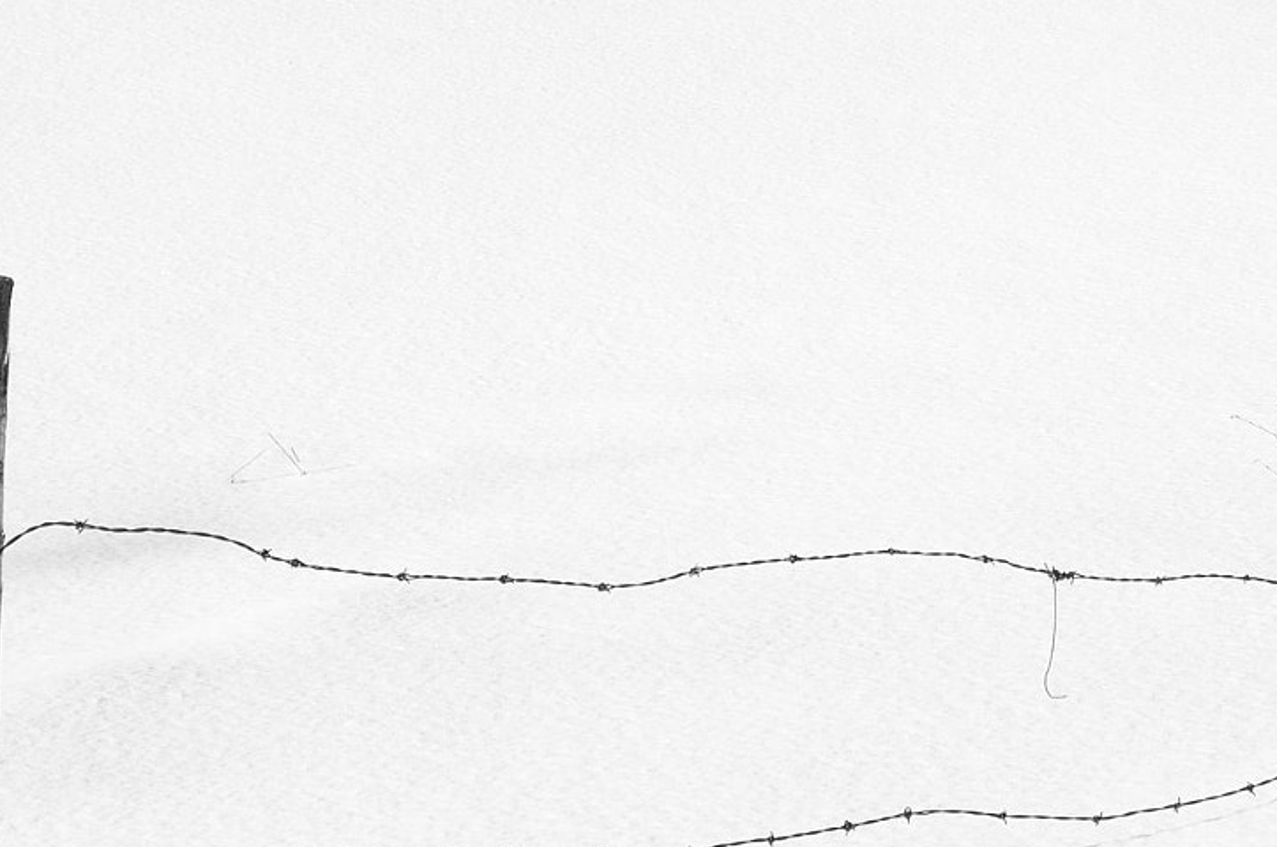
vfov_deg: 10.1
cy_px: 371
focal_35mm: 135
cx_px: 850
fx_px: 4782
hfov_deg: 15.2
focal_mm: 40.7
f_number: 10
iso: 200
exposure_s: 1/300
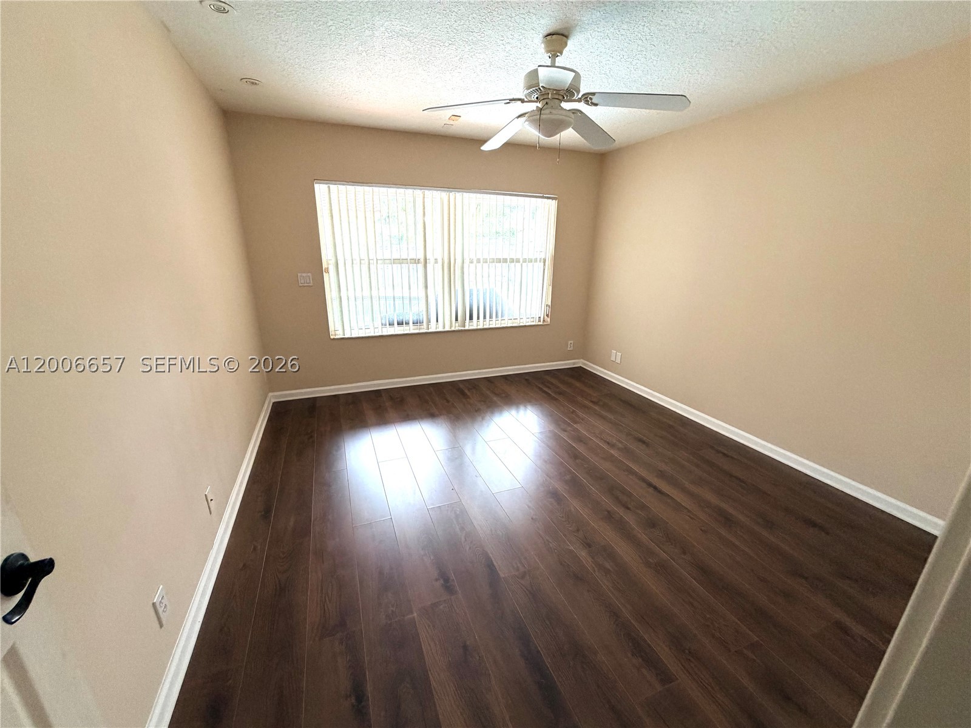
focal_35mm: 14
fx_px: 393
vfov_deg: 85.7
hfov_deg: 102.1
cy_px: 364
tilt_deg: -17.2
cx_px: 486
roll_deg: -0.7
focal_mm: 2.22
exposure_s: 1/121
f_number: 2.2
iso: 160
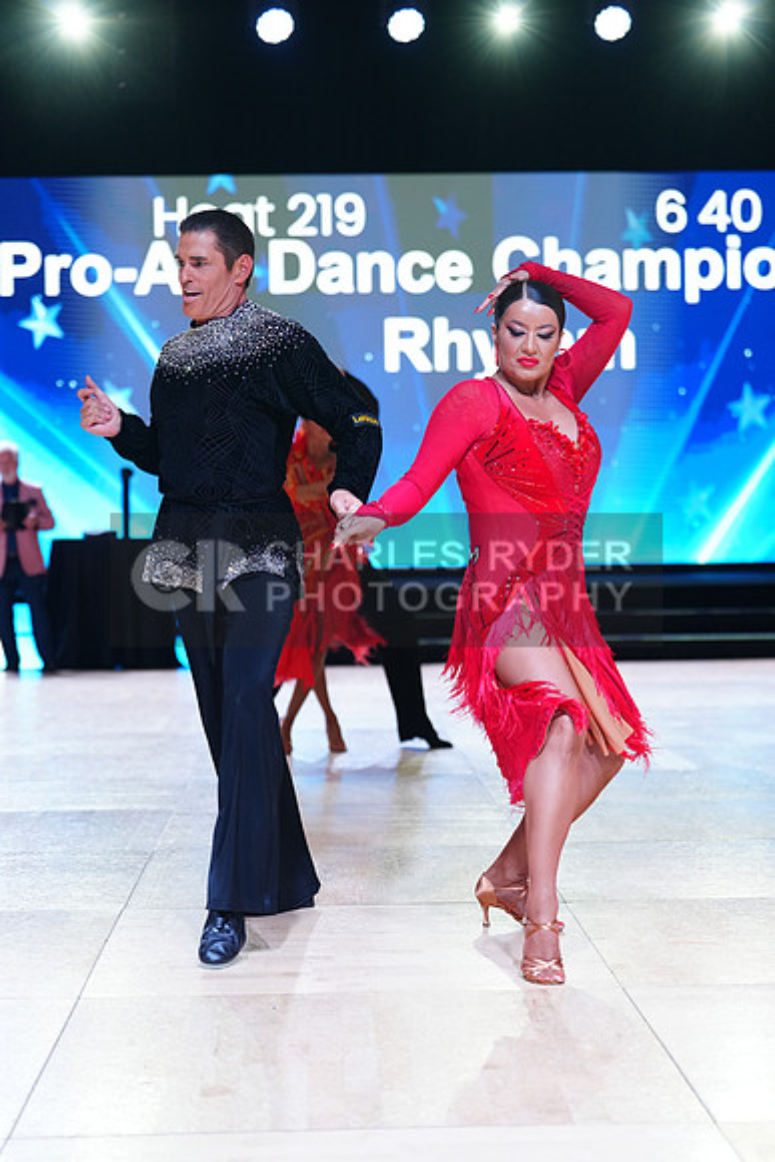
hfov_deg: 19.5
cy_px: 581
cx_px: 388
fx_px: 2259
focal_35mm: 70
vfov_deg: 28.8
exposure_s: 1/400
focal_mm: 70
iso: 1000
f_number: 2.8
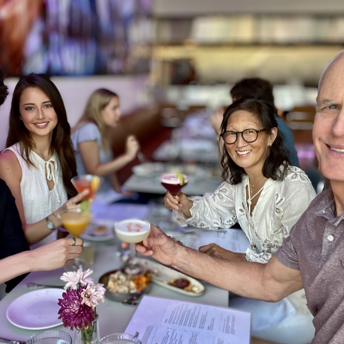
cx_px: 156
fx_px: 405
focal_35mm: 36
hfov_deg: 46.0
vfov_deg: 46.0
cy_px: 173
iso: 200
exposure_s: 1/60
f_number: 2.2
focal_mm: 2.71
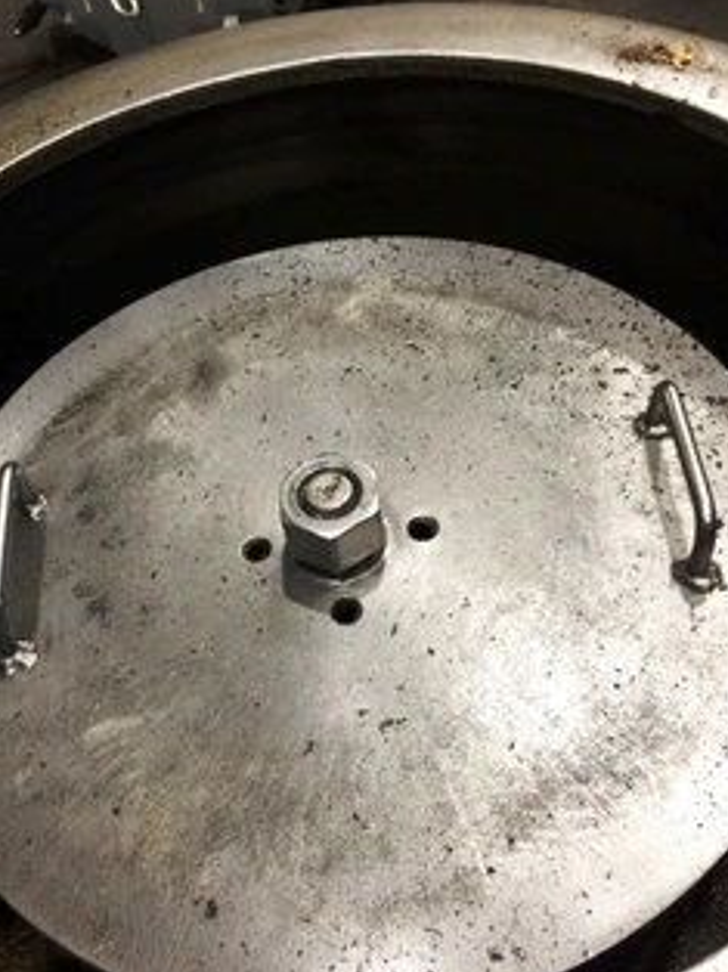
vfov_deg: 50.1
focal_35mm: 37
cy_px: 532
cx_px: 313
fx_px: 1039
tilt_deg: -52.5
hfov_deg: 38.5
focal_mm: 4.15
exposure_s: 1/30
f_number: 2.2
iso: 160
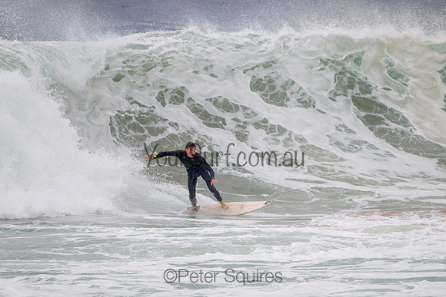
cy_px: 181
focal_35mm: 977
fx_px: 12108
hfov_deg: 2.1
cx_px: 207
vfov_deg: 1.4
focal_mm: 800
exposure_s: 1/2000
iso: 900
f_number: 11
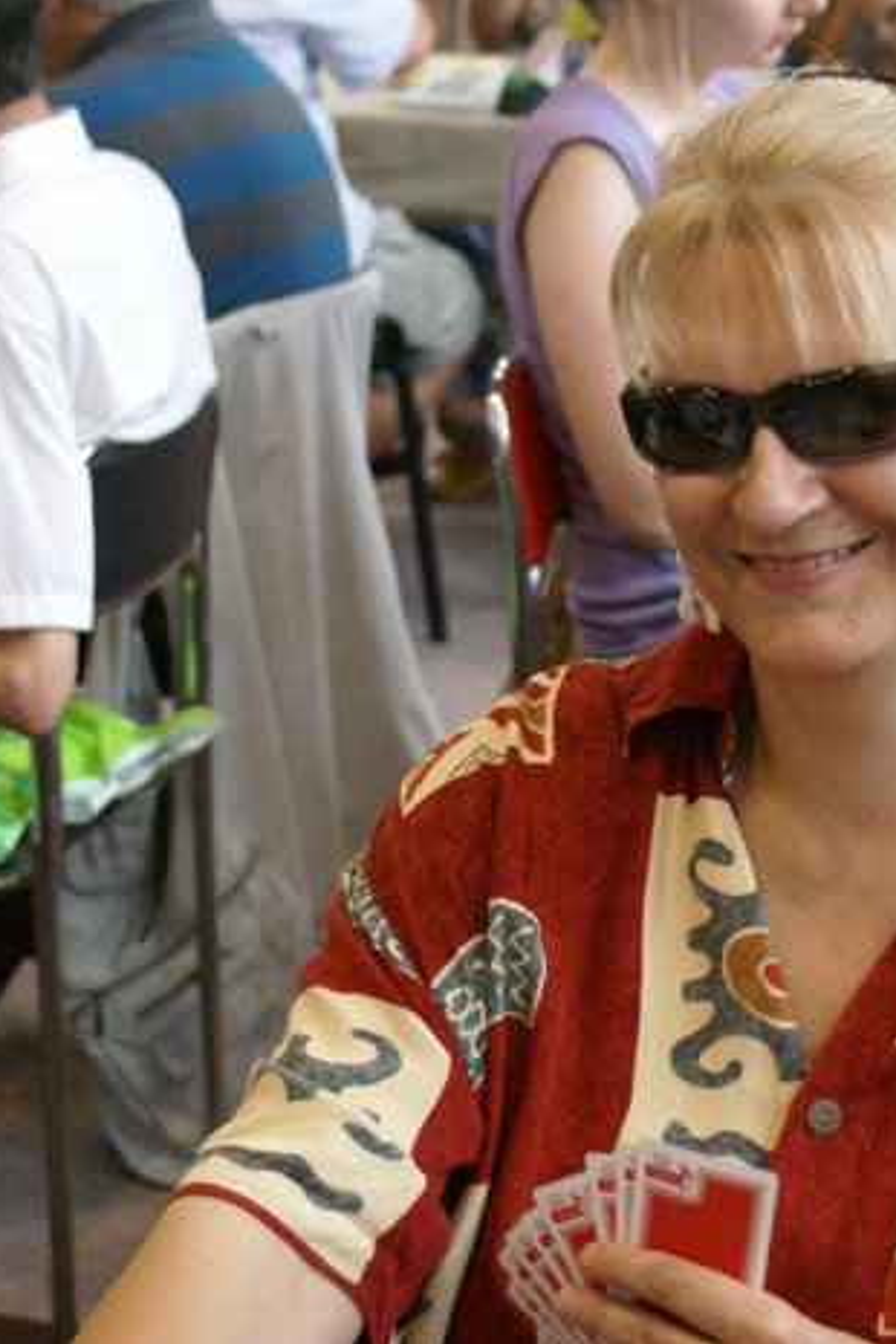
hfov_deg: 12.1
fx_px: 4218
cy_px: 671
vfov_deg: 18.1
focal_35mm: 113
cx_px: 717
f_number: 5.6
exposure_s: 1/60
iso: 800
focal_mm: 50
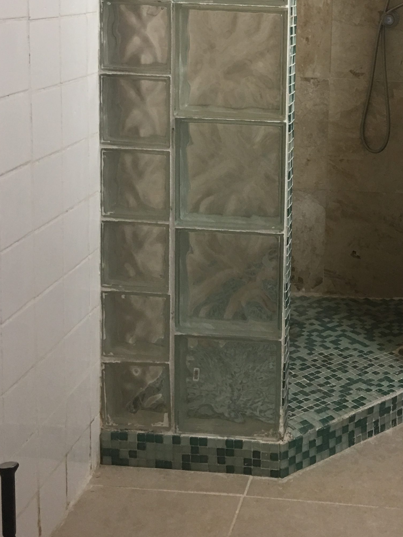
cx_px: 353
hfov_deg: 24.6
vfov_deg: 32.6
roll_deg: -2.2
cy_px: 132
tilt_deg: -7.5
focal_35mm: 58
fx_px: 900
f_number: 2.2
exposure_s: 1/15
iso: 40
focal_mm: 4.15
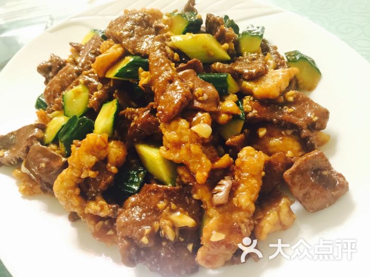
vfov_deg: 48.2
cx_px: 185
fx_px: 310
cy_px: 138
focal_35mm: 29
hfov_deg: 61.7
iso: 125
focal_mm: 4.15
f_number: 2.2
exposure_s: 1/17
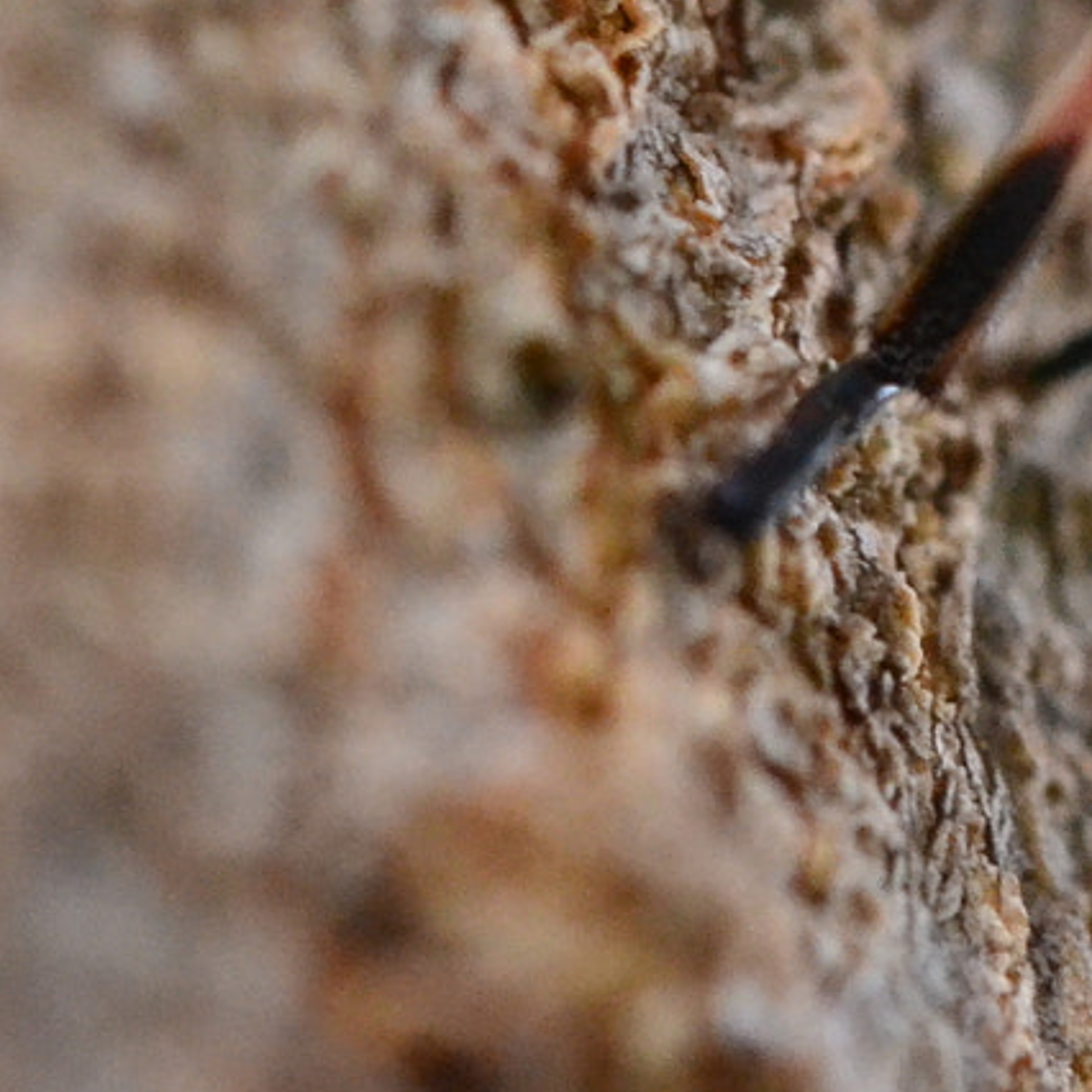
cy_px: -147
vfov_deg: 4.7
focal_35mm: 368
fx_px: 13134
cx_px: 2169
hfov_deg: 4.7
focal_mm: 60
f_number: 8
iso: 3200
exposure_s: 1/200
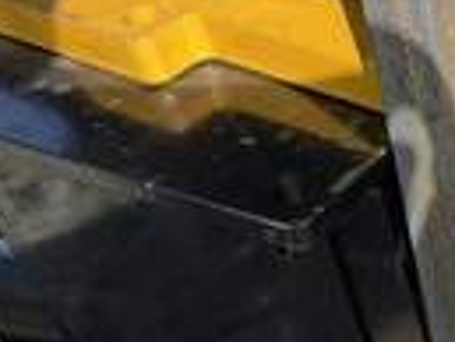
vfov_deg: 16.0
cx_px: 691
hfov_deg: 19.0
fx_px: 1184
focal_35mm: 90
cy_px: 374
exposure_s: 1/657
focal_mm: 3
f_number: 1.8
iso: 25
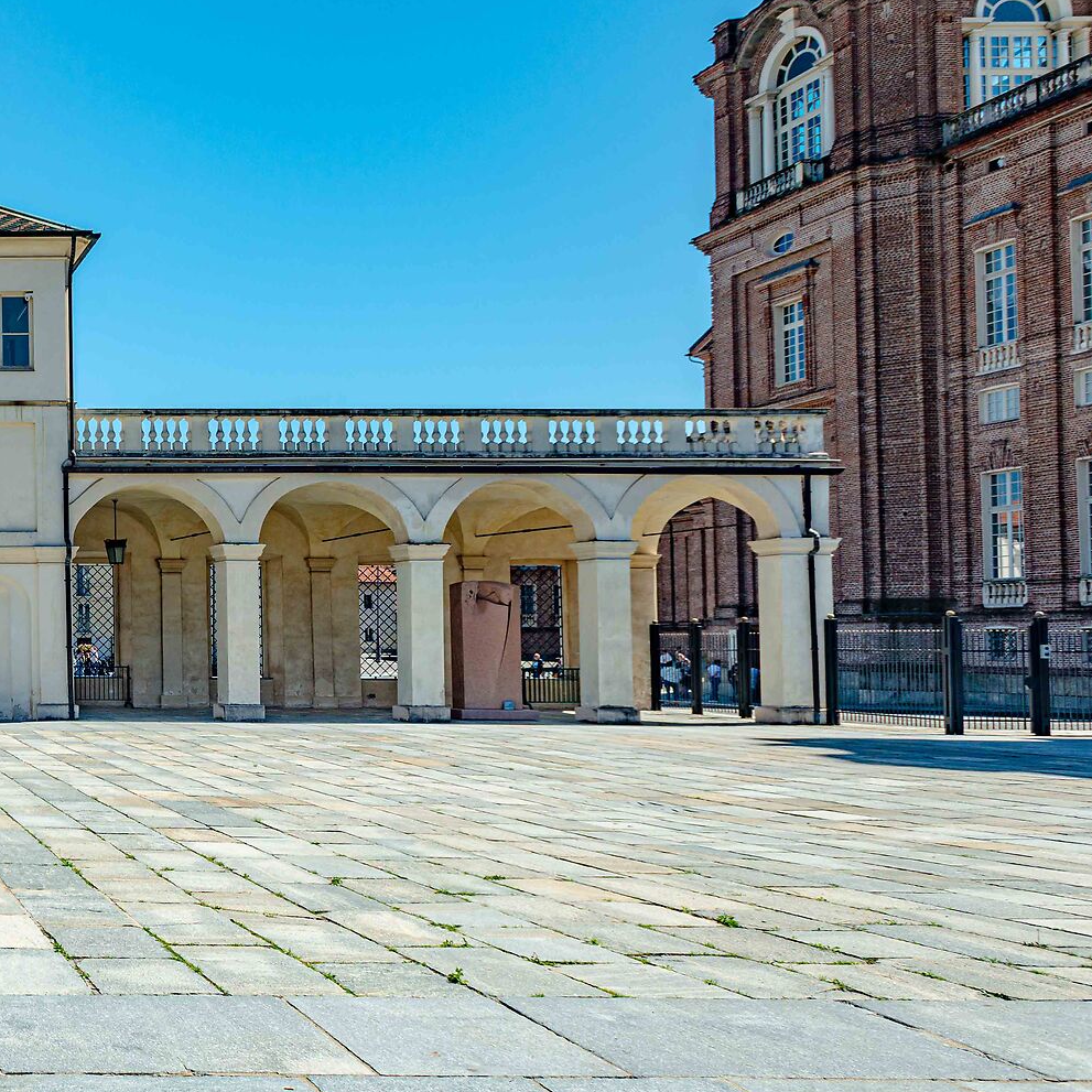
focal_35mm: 35
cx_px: -214
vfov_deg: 47.0
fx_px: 1249
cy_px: 450
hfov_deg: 36.6
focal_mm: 17
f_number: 6.3
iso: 50
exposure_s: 1/200
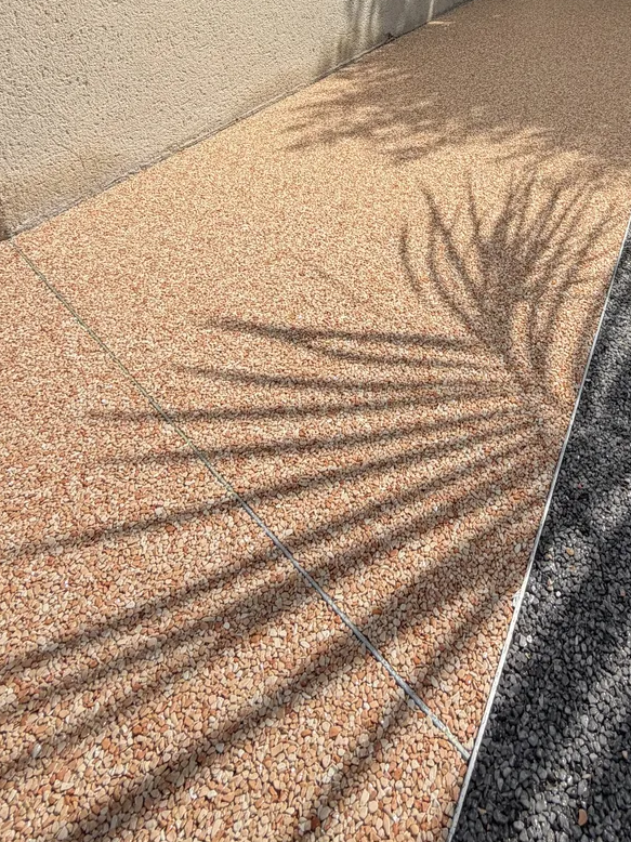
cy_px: 77
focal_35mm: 27
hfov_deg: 49.5
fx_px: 657
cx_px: 466
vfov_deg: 56.0
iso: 20
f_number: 2.2
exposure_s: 1/1312
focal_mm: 2.22
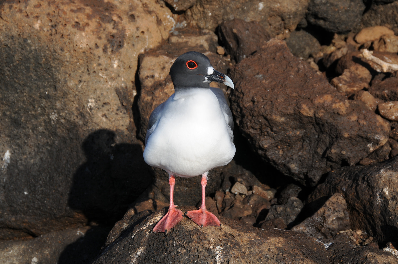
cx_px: 199
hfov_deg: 15.2
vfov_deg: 10.1
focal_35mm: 135
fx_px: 1491
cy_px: 132
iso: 200
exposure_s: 1/400
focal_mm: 90
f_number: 10
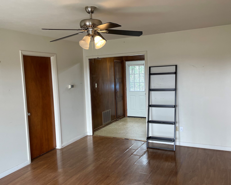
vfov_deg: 45.8
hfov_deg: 55.6
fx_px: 219
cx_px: 109
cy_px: 97
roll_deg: +2.3
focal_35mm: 32
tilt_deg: -6.1
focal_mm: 4.2
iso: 80
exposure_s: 1/120
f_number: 1.6
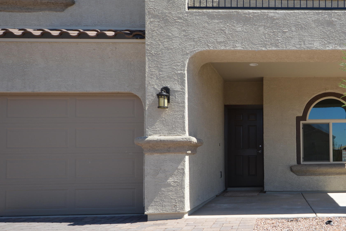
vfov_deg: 37.8
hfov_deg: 49.9
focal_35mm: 35
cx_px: 296
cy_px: 140
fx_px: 335
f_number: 8
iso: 180
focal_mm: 13
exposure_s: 1/250
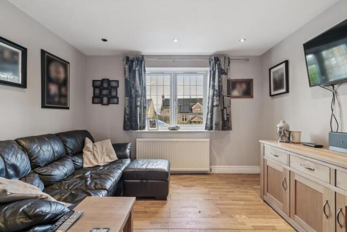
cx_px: 174
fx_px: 154
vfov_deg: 73.8
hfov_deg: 96.7
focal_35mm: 16
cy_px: 116
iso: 320
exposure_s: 1/10
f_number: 7.1
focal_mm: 16
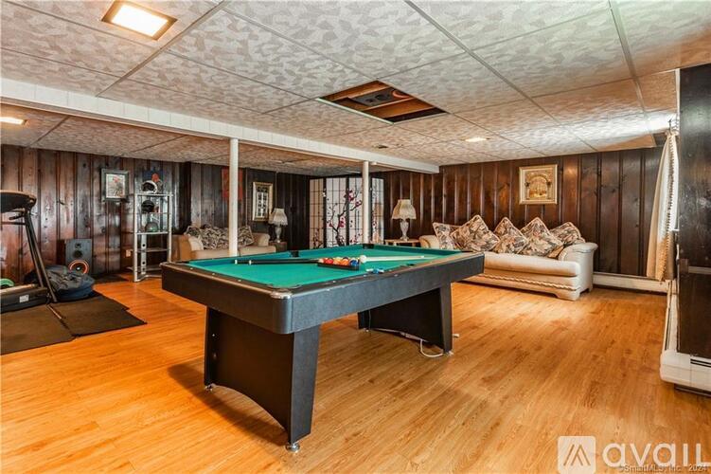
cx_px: 356
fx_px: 316
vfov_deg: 73.7
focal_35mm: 16
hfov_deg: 96.8
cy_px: 237
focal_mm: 16
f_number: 11
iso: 400
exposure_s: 1
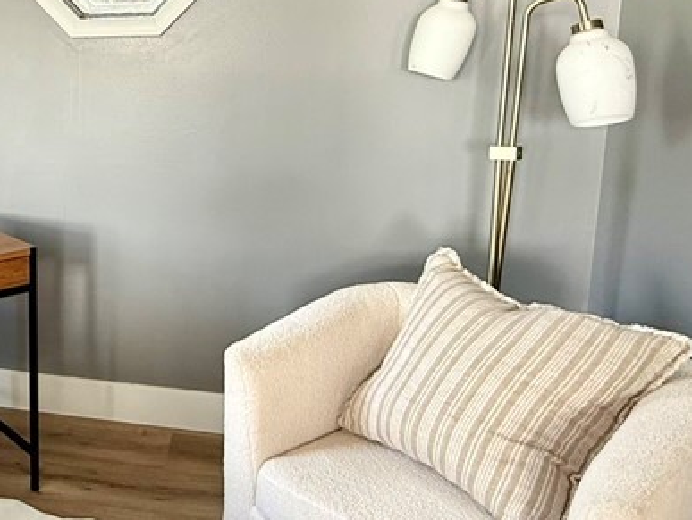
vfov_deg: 38.3
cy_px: 177
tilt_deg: -9.1
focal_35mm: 37
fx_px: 740
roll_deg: +0.3
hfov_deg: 45.8
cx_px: 82
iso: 125
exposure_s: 1/99
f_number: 2.2
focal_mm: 2.22
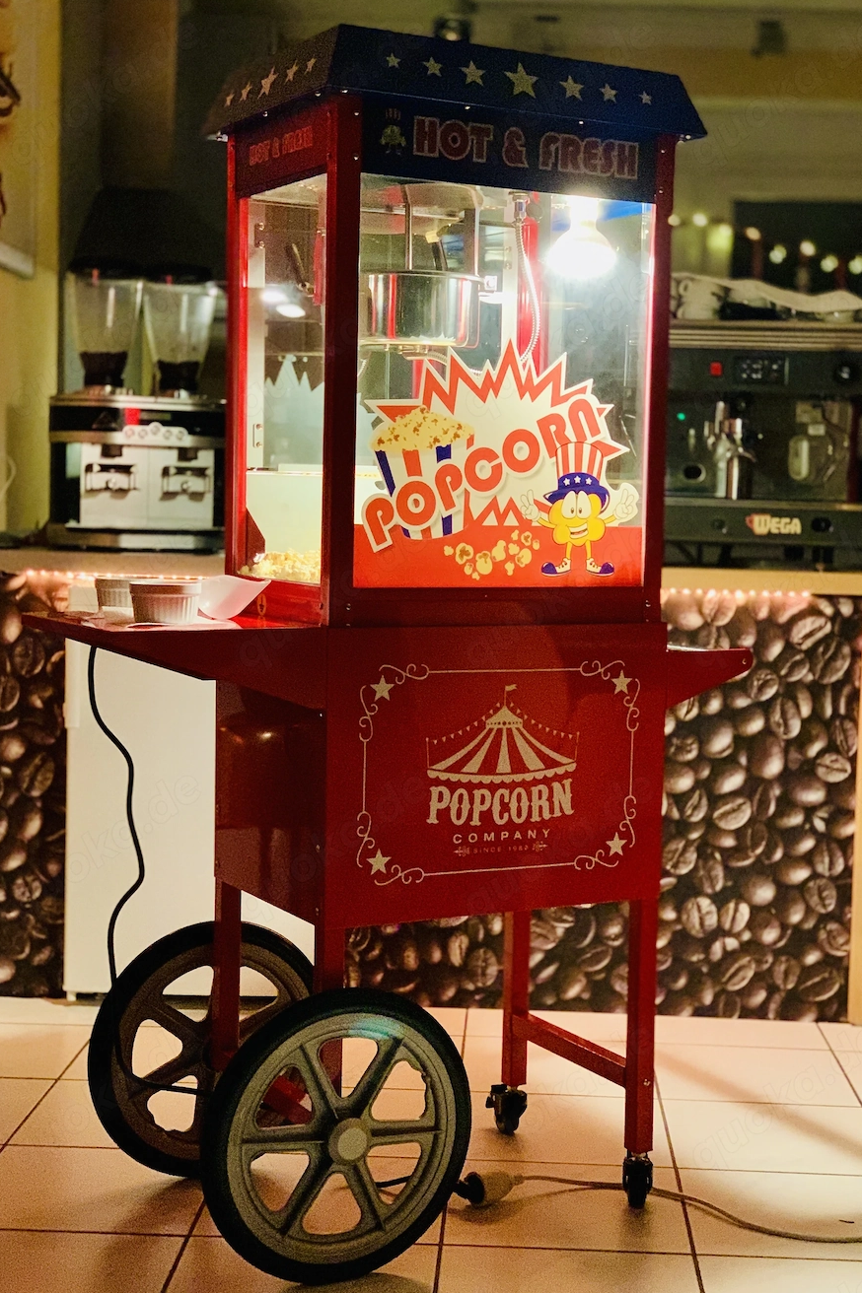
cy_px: 645
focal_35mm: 55
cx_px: 451
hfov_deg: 24.6
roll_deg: -2.3
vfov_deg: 36.3
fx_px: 1976
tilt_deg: -3.9
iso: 500
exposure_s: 1/33
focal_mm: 6
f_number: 2.4
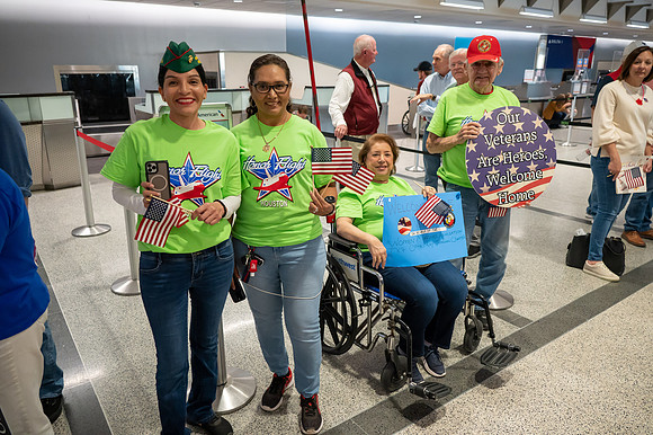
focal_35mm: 27
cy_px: 218
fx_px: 489
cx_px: 326
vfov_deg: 47.9
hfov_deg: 67.4
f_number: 4.2
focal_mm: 27
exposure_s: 1/200
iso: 5600
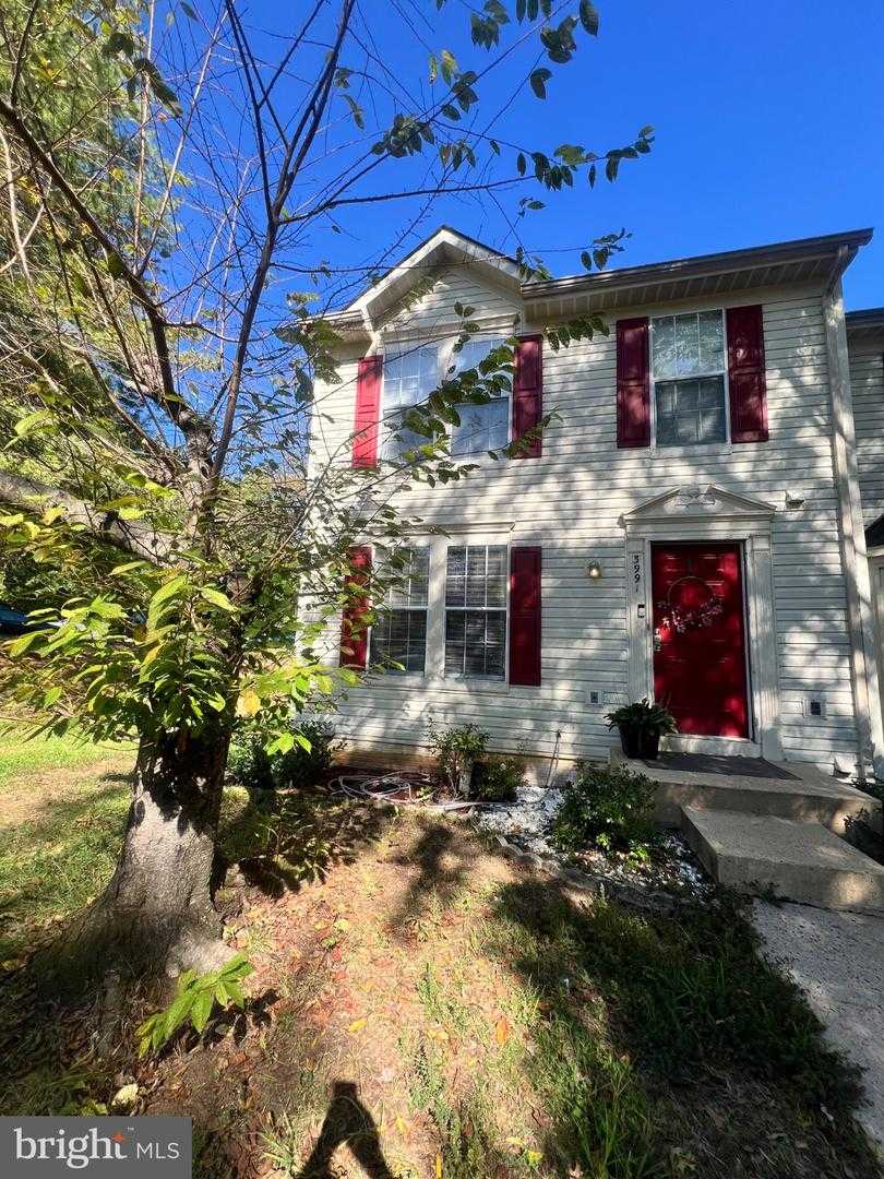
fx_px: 443
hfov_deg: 89.9
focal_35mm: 13
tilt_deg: +9.3
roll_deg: -1.5
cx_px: 442
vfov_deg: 106.2
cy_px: 590
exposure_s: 1/528
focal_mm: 1.57
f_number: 1.8
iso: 32
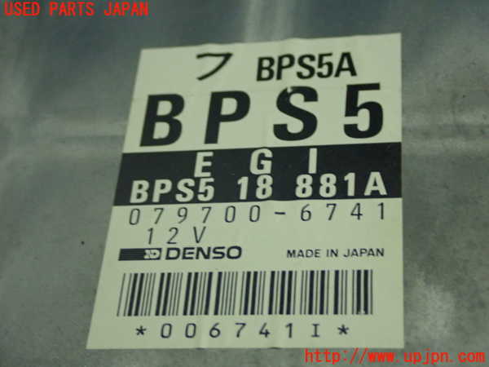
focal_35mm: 71
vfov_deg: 20.7
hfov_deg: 27.4
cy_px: 184
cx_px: 244
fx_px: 1003
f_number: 3.9
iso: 800
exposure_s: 1/30
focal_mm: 12.73
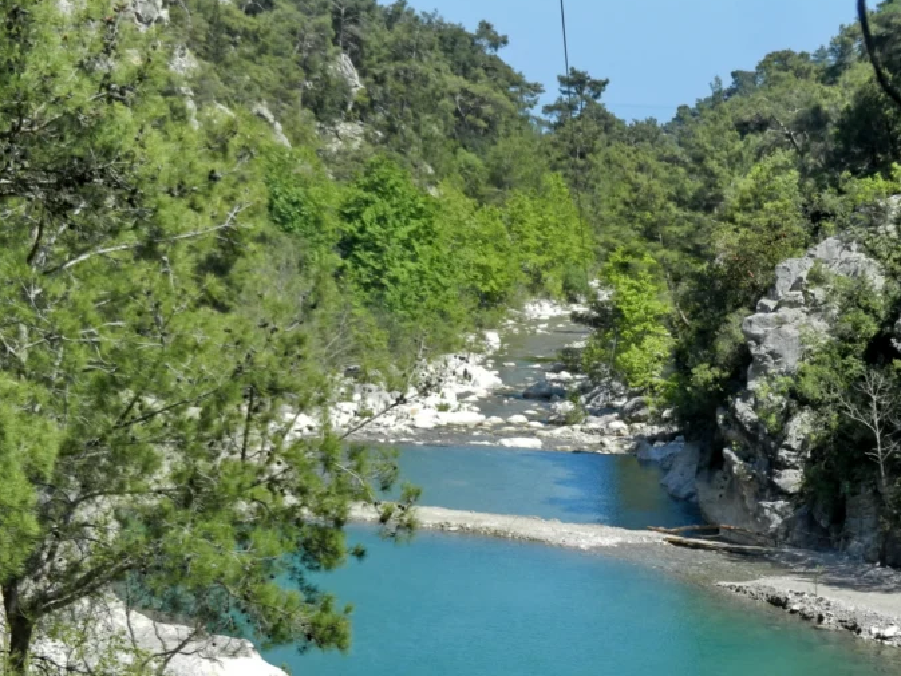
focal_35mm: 89
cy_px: 365
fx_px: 2317
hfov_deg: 22.0
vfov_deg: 16.6
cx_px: 507
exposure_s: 1/500
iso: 160
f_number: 4.8
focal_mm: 14.1
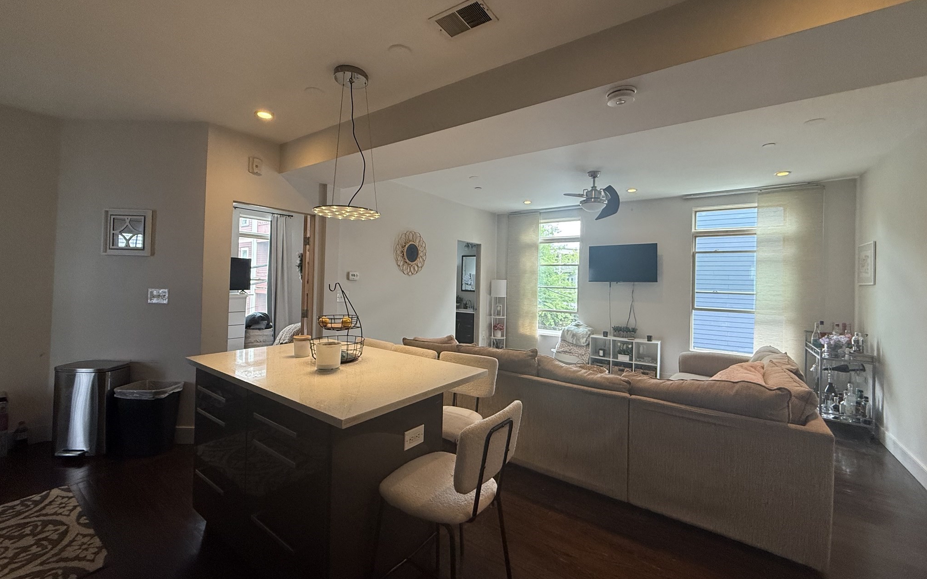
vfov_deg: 74.7
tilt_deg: +1.3
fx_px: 379
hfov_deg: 101.5
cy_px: 276
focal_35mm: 15
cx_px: 466
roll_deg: -1.4
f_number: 2.2
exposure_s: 1/120
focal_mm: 2.22
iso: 250
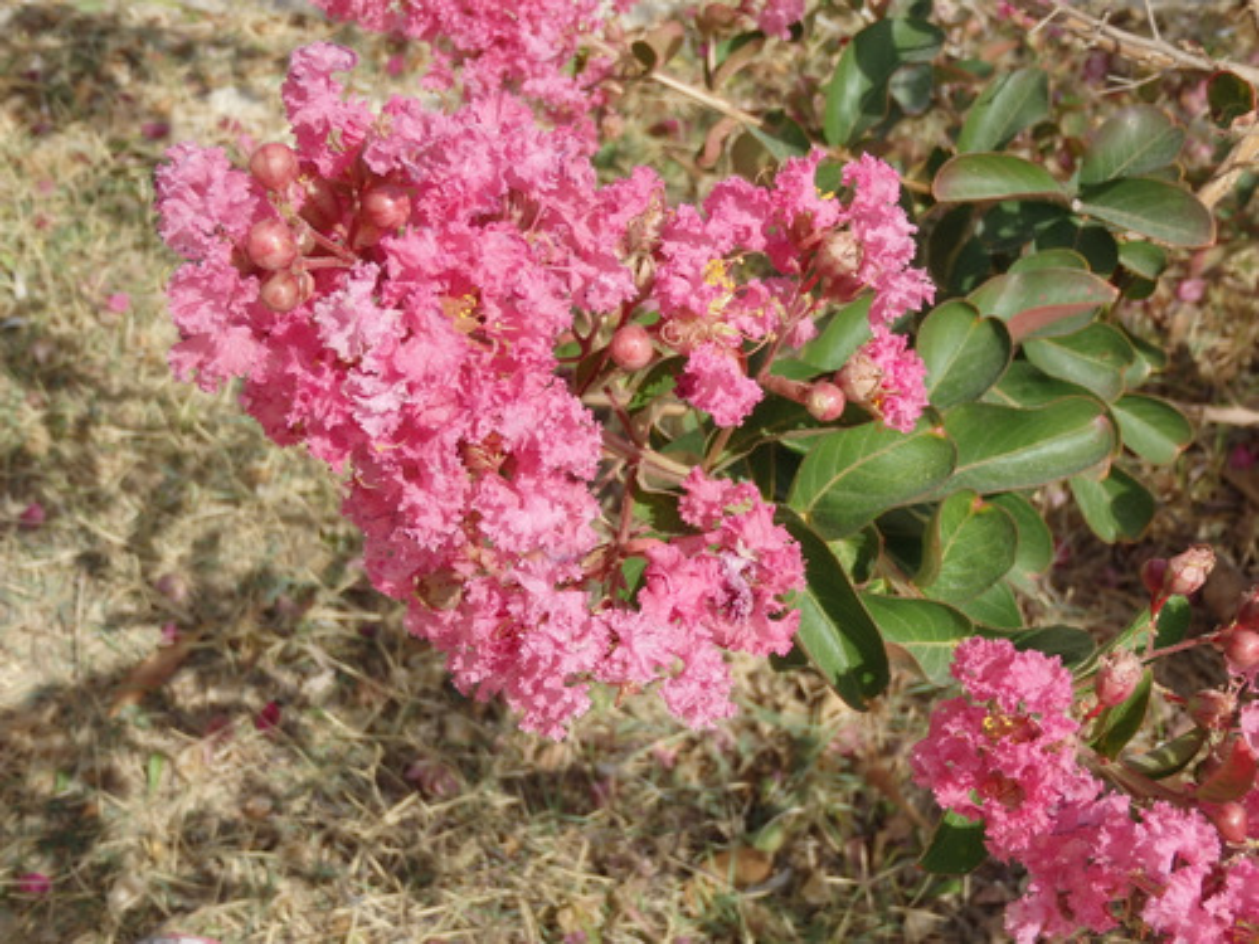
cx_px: 630
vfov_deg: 24.4
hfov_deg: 32.2
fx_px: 2182
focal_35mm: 60
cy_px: 472
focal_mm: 10.7
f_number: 5.3
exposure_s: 1/640
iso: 125
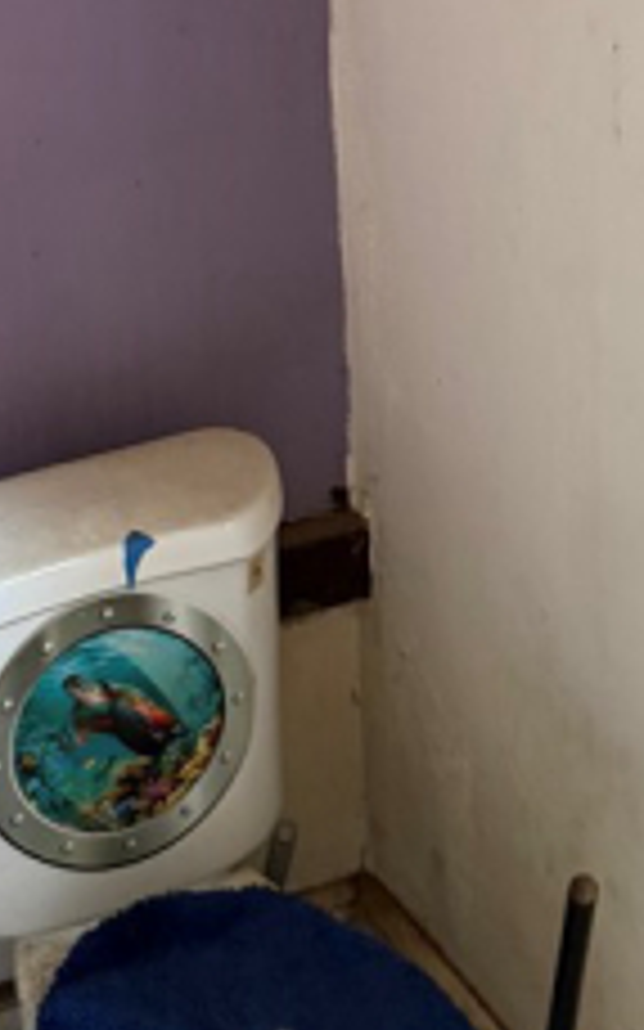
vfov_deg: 27.2
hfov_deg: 17.6
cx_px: 234
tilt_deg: -9.4
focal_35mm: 74
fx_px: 2079
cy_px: 182
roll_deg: +1.2
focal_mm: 6.76
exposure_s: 1/60
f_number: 1.78
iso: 500
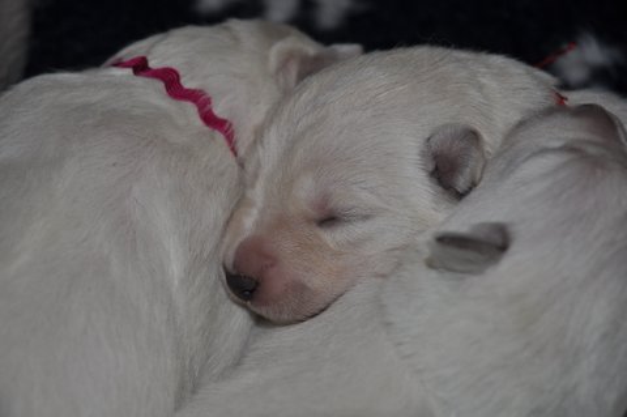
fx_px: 1827
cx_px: 314
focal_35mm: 105
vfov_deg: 13.0
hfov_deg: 19.5
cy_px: 208
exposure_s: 1/125
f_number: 5.6
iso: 200
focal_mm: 70
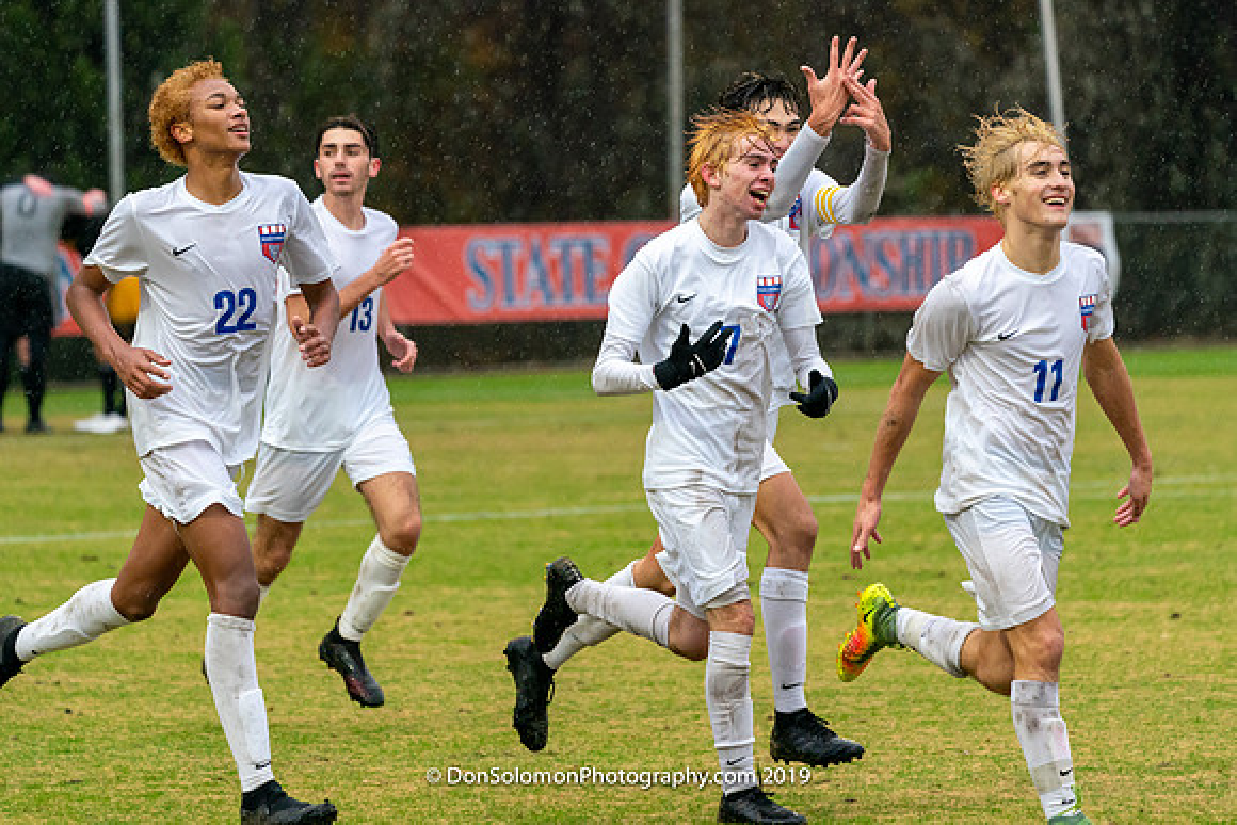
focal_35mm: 284
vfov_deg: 4.8
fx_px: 9771
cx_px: 677
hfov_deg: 7.2
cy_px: 350
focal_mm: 247
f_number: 5.6
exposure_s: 1/1000
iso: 3200
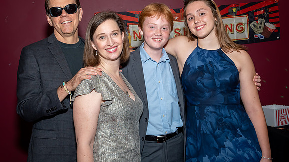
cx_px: 139
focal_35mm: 51
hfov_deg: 40.6
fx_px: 391
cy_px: 73
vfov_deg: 23.5
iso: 400
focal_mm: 28
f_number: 7.1
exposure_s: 1/250
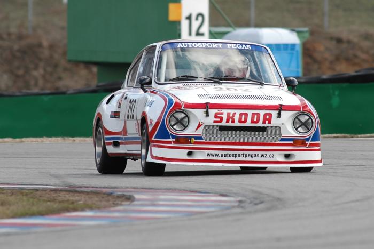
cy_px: 124
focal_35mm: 450
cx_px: 187
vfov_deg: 3.1
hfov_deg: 4.6
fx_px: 4676
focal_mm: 300
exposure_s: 1/640
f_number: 4
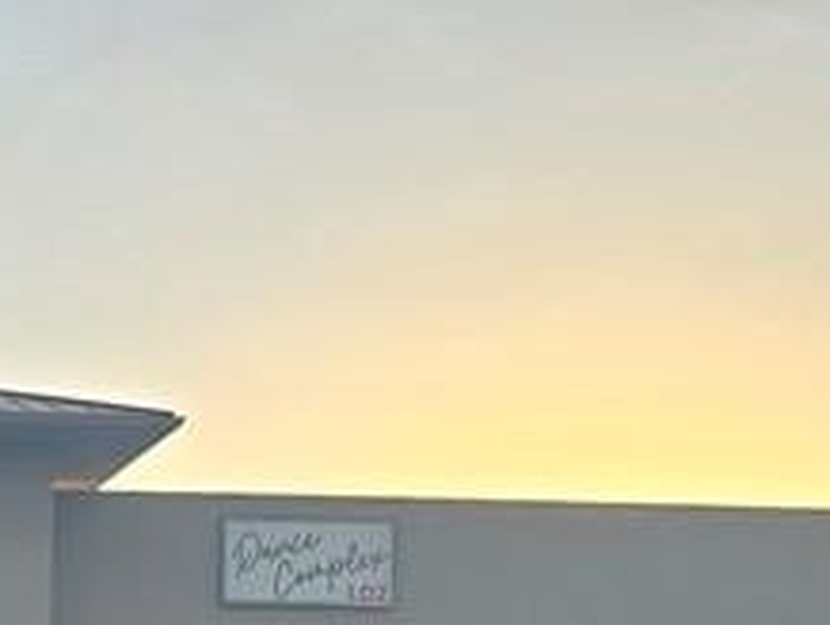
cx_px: -346
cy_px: 960
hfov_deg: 16.8
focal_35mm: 108
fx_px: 2592
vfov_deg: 12.9
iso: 12
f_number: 1.7
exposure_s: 1/603
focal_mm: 6.3
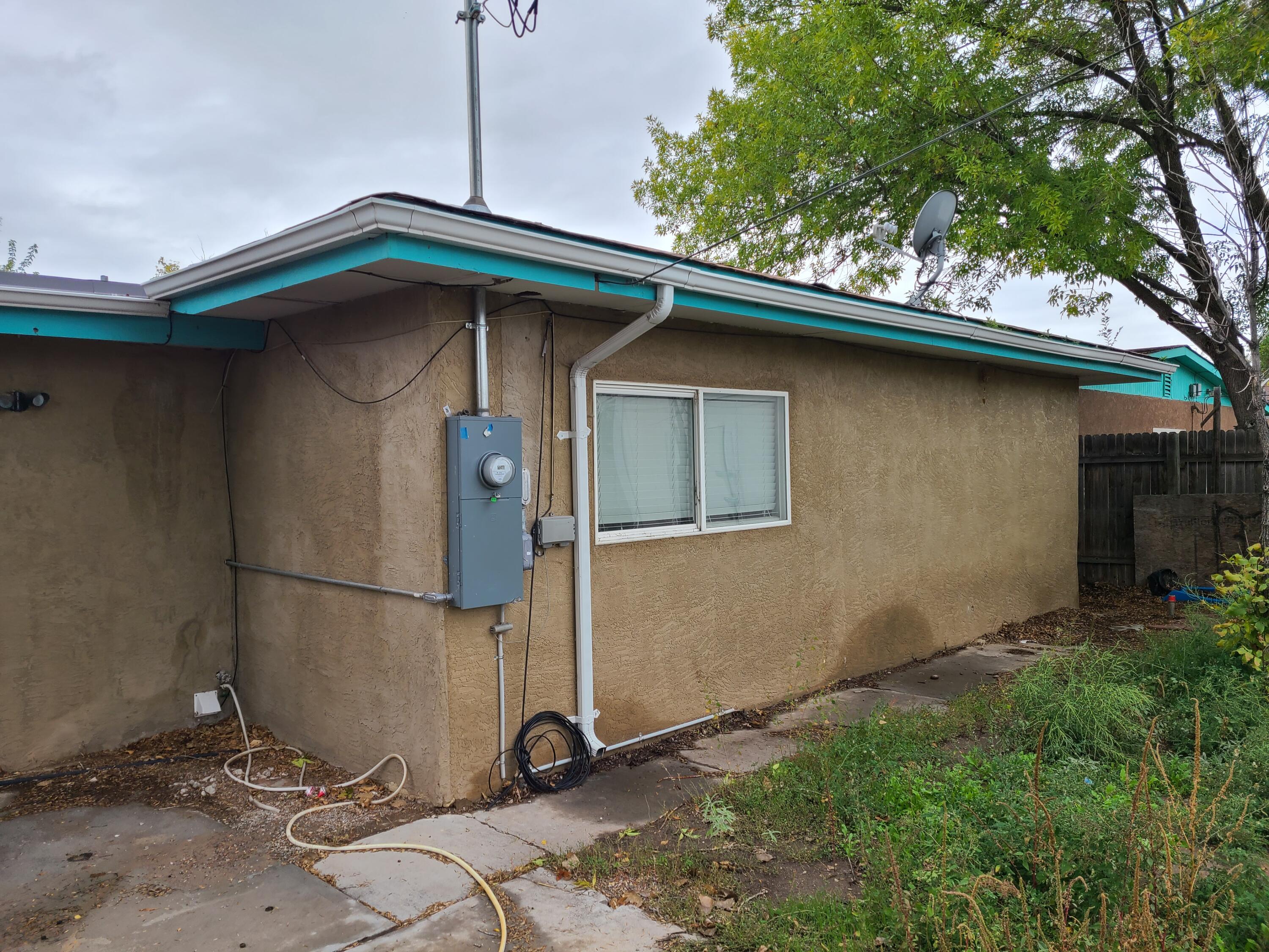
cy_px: 476
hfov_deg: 67.3
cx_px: 634
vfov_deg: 53.1
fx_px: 953
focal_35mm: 26
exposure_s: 1/657
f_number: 1.8
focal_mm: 5.4
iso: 40
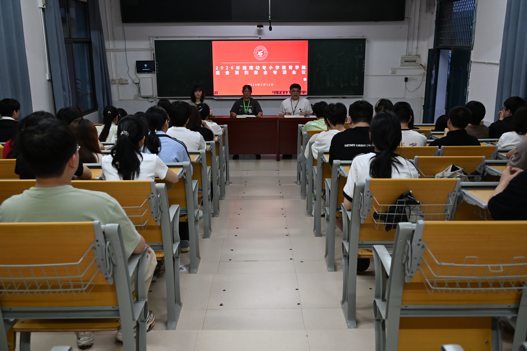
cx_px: 264
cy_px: 176
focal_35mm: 34
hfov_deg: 56.5
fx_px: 490
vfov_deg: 39.4
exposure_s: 1/60
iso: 2500
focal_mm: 33.5
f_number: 4.8
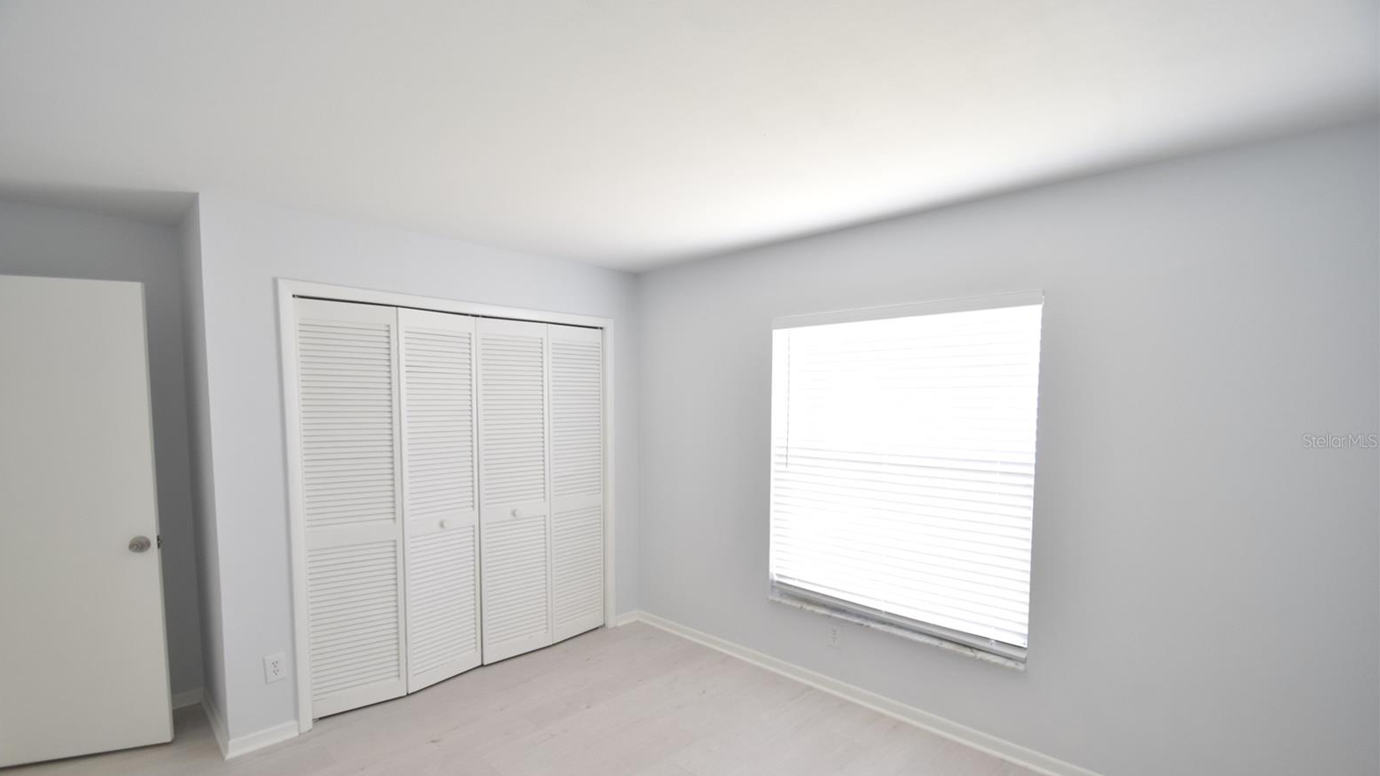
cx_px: 678
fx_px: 586
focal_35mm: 16
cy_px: 441
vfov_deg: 66.8
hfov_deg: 99.4
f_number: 3.5
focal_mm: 10
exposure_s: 1/90
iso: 800
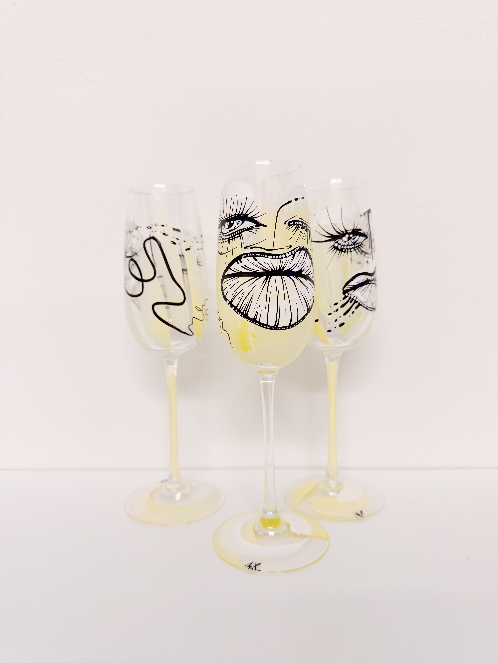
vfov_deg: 71.6
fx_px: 460
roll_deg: +1.0
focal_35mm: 24
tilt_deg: -7.2
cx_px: 249
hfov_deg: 56.8
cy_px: 332
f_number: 1.78
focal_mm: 6.76
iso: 200
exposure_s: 1/100
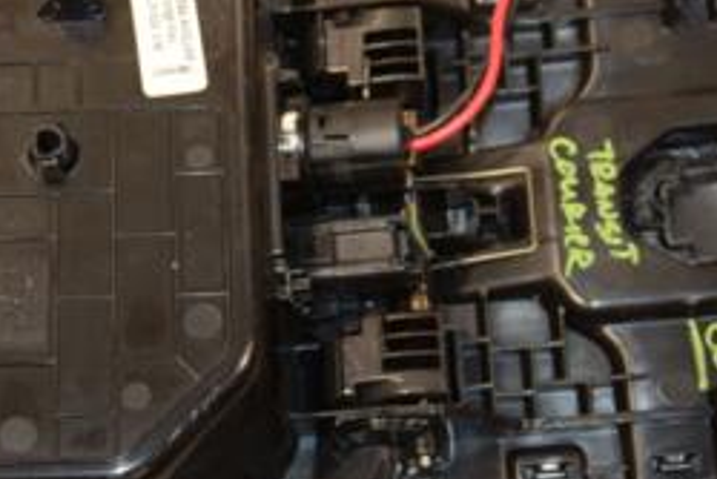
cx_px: 232
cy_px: 227
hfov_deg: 18.9
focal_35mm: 108
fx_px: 2152
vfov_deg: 12.7
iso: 800
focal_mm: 30
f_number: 5
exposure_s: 1/200
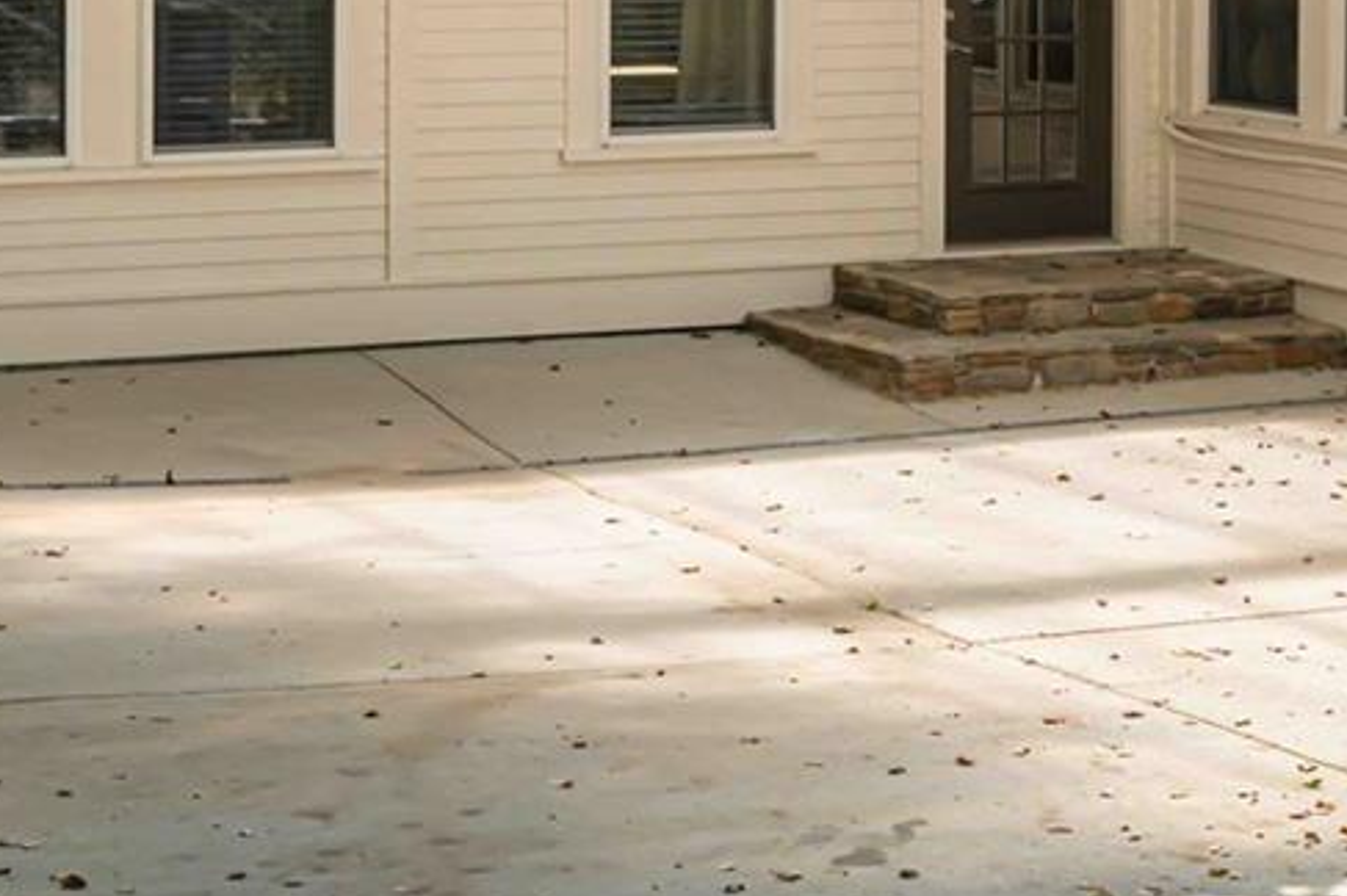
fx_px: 3776
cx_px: 821
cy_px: -32
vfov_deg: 13.3
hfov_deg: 20.2
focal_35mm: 101
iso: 125
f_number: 8
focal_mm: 24
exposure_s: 1/160
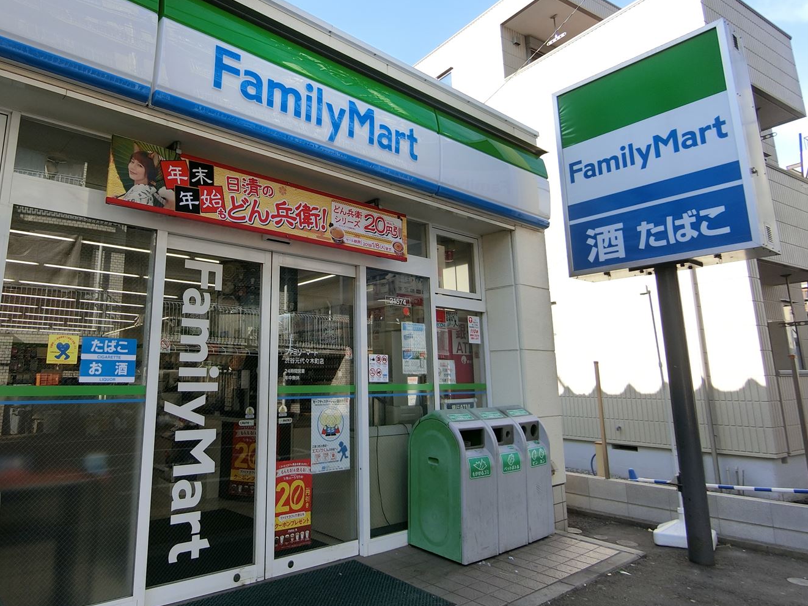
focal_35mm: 23
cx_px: 322
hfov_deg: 73.1
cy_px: 267
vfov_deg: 58.7
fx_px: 537
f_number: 2.7
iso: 80
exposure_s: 1/640
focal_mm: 4.06
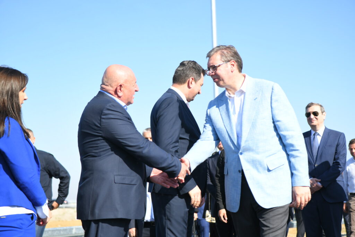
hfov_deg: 28.8
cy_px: 118
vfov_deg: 19.5
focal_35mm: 70
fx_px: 690
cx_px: 178
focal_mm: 70
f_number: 4
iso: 200
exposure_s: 1/1000
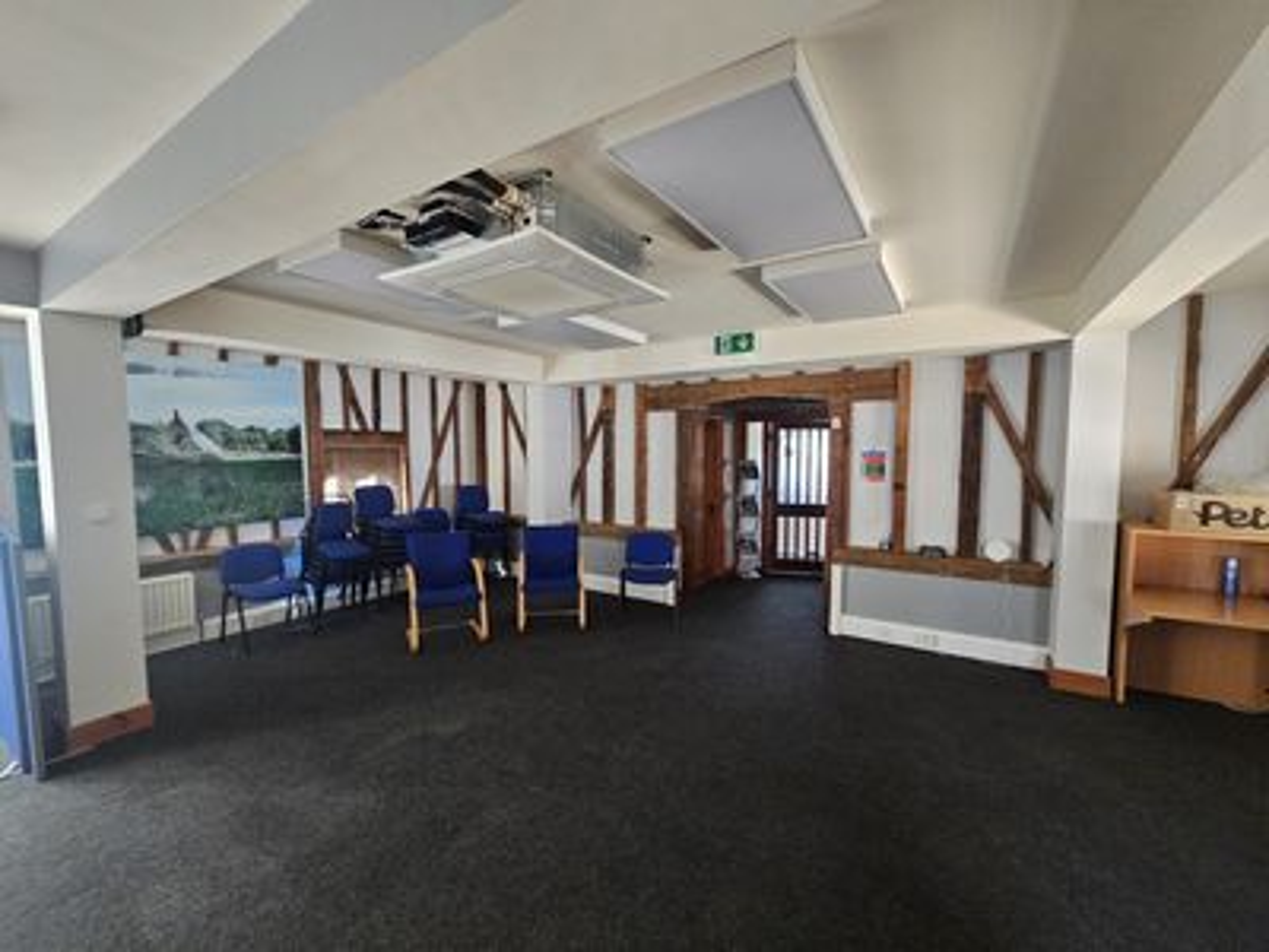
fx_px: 477
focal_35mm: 13
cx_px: 634
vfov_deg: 89.9
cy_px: 476
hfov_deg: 106.2
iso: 640
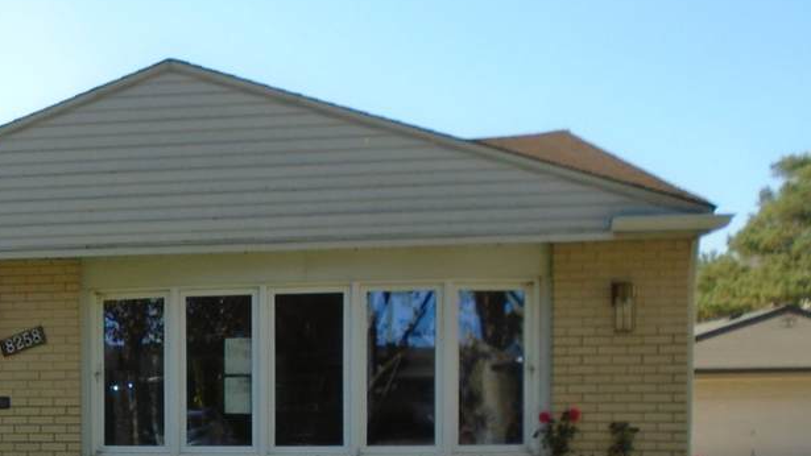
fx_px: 1269
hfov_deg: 32.7
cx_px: 12
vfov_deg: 19.7
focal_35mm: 59
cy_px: 465
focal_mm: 4.6
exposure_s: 1/500
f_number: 3.2
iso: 100
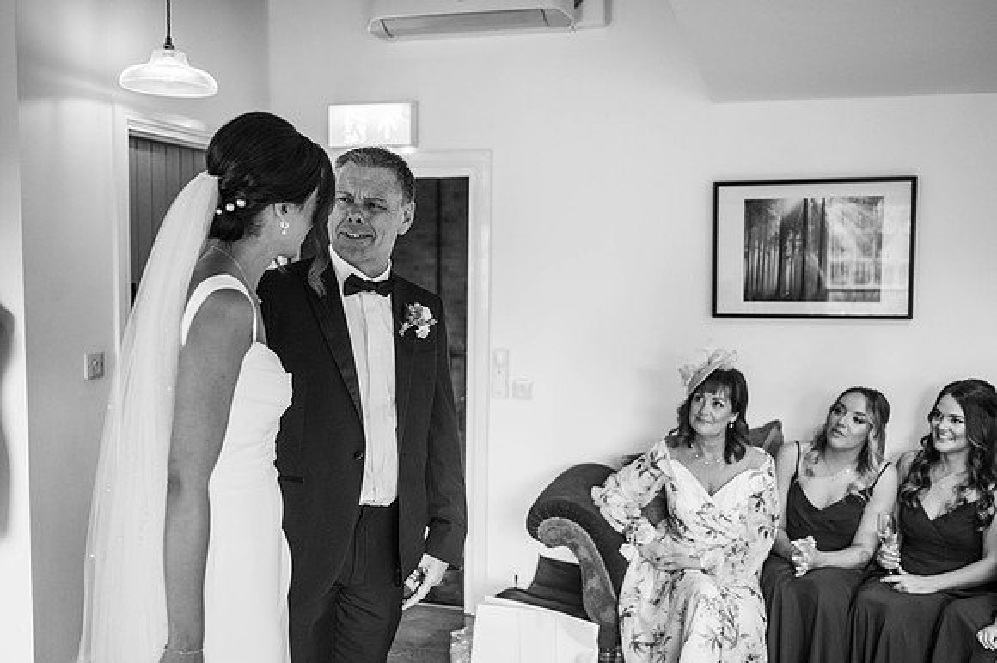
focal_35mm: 35
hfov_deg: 54.5
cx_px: 498
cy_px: 332
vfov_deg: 37.8
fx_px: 969
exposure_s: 1/200
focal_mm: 35
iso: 400
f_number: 2.2
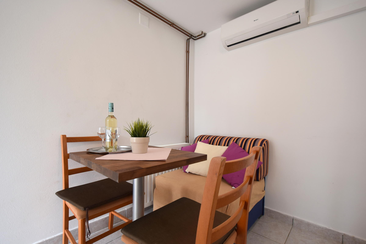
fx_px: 152
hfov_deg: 100.4
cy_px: 122
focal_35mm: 15
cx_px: 183
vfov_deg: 77.3
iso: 400
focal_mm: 10
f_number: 4.5
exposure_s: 1/80
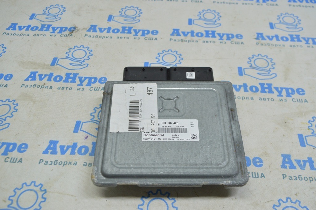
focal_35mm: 36
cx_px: 158
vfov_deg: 36.8
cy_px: 105
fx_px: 316
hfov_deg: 53.2
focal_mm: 24
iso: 400
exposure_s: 1/40
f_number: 5.6
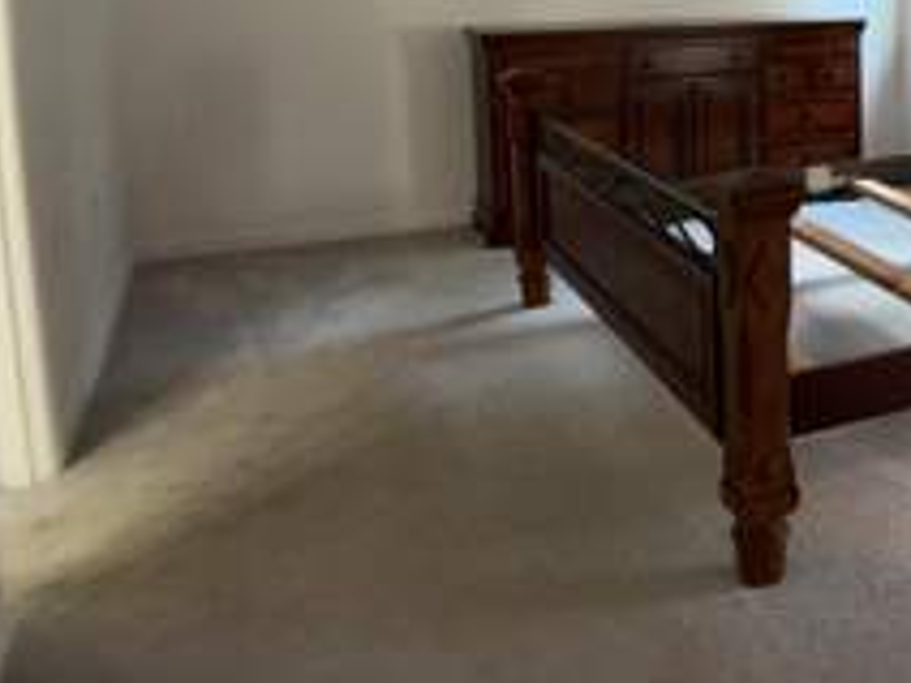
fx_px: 1553
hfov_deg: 30.3
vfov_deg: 24.0
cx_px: 924
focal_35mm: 59
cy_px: 52
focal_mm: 5.96
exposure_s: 1/15
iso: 50
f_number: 1.6
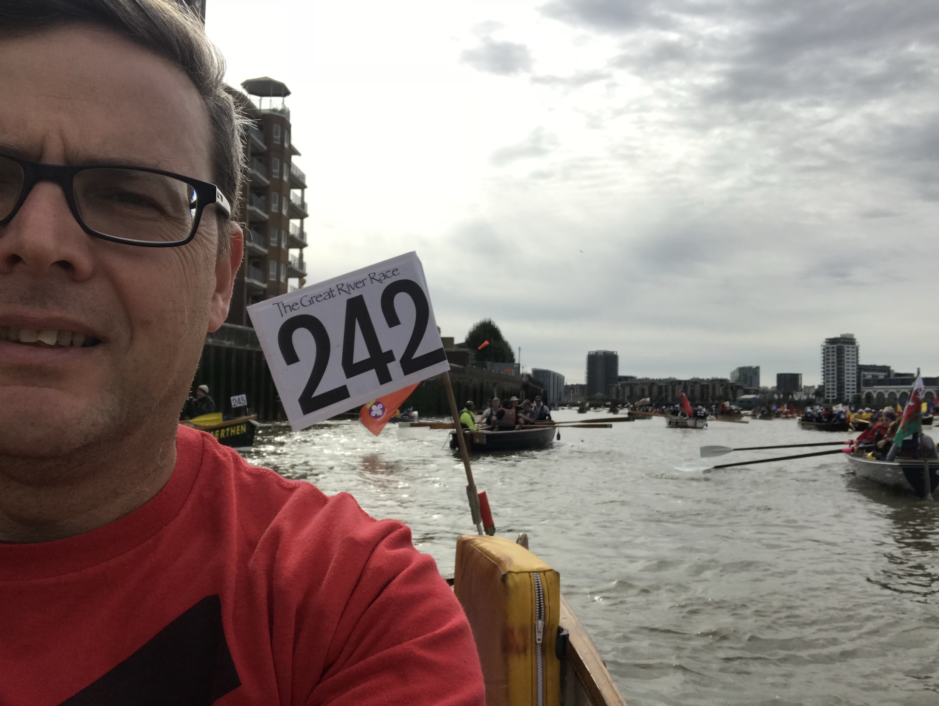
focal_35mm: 32
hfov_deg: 56.8
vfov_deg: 44.2
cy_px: 353
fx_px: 869
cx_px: 470
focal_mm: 2.87
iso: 25
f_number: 2.2
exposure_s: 1/1486
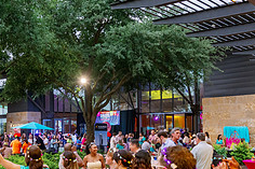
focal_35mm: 59
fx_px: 418
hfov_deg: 33.9
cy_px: 121
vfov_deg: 22.8
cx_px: 117
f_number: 4.5
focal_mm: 24
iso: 1600
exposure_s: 1/160
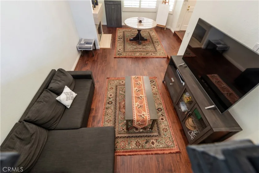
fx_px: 101
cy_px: 86
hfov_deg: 104.3
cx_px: 130
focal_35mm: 14
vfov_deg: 81.2
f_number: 11
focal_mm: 14
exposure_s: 1
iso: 400
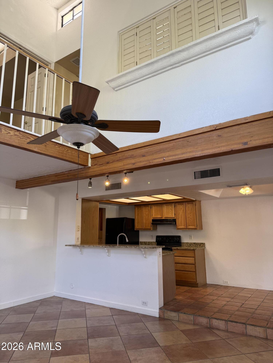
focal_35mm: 24
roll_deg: +0.1
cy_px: 182
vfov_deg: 71.6
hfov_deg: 56.8
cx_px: 136
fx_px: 252
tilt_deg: +11.4
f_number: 1.78
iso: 100
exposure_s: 1/120
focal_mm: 6.76
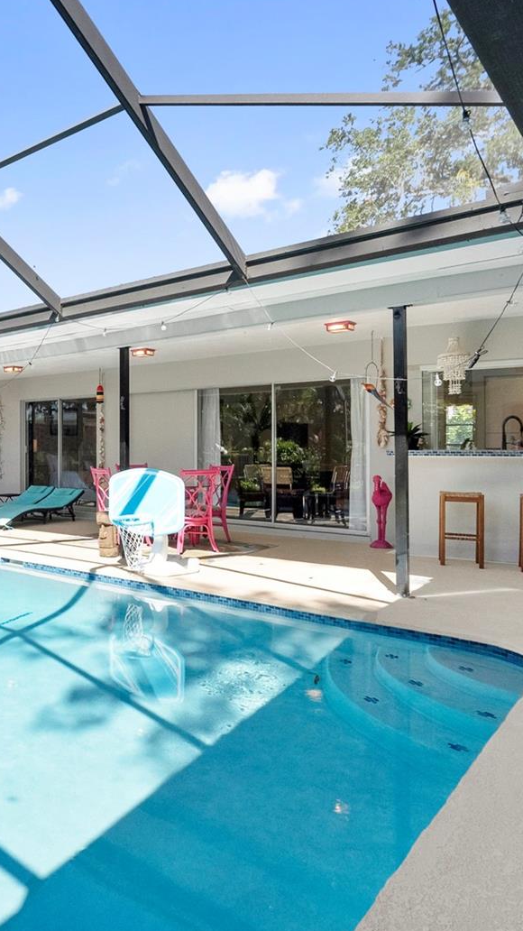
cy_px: 473
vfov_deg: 71.9
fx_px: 641
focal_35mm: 26
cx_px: -25
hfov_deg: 38.3
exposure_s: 1/500
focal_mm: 16
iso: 2000
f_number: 9
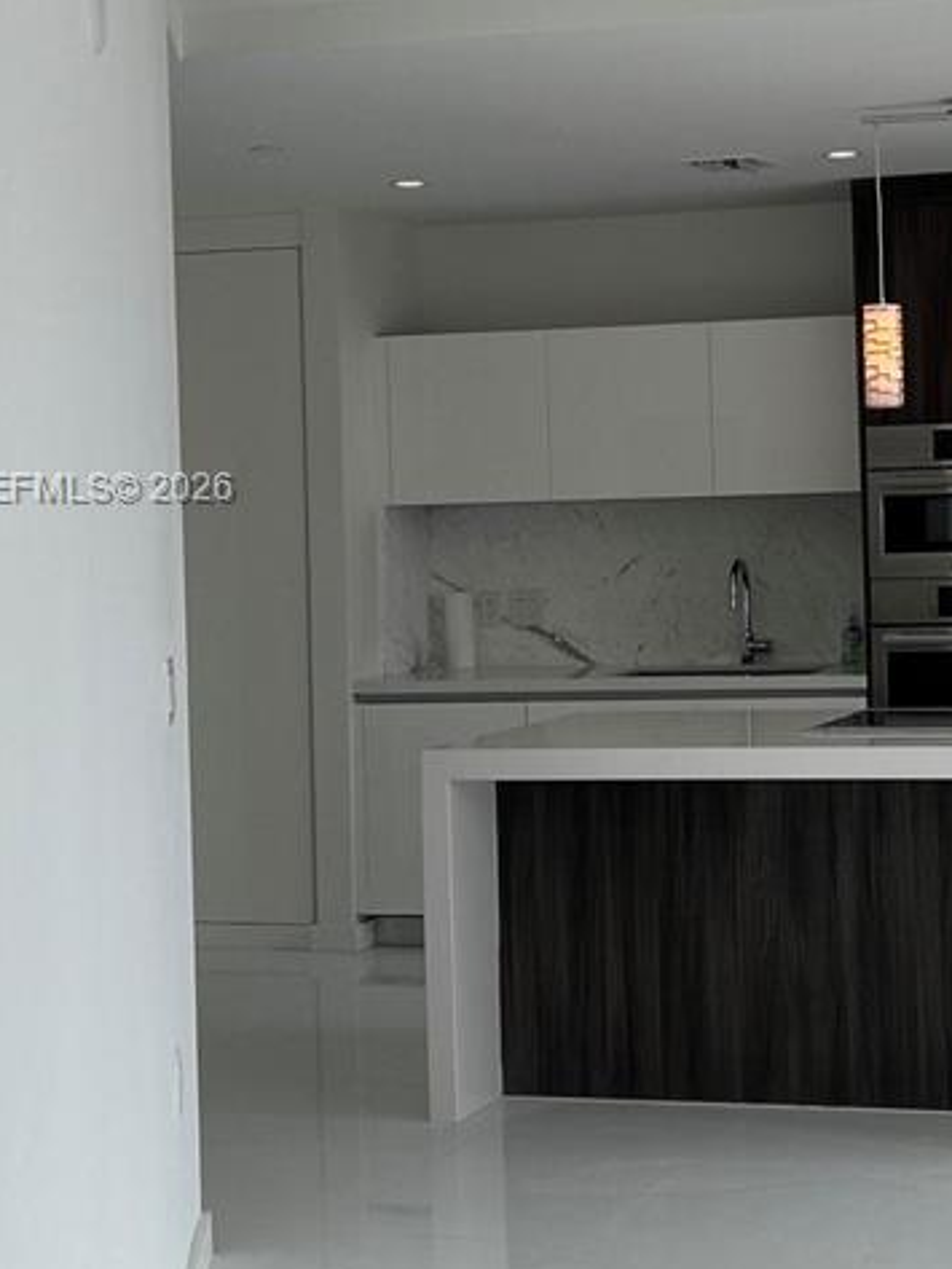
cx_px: 944
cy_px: 491
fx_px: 2419
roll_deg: +2.8
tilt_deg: +3.3
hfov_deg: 21.5
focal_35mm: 66
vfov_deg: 29.3
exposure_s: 1/471
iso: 50
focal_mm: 5.7
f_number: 1.5
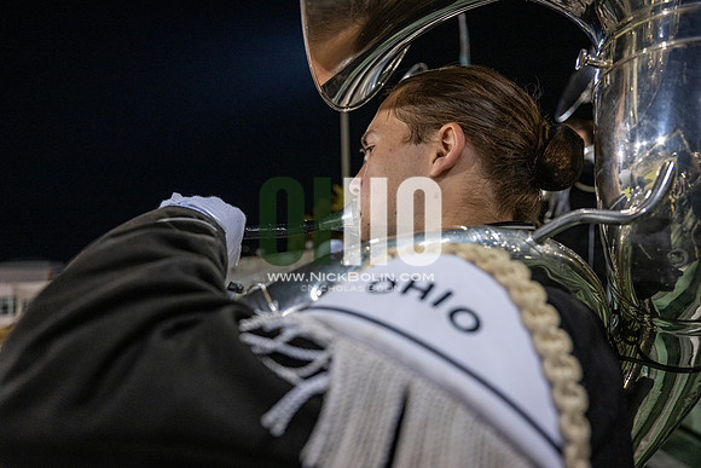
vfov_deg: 53.2
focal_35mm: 24
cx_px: 350
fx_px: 467
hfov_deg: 73.7
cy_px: 234
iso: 2000
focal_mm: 24
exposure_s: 1/500
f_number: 3.2
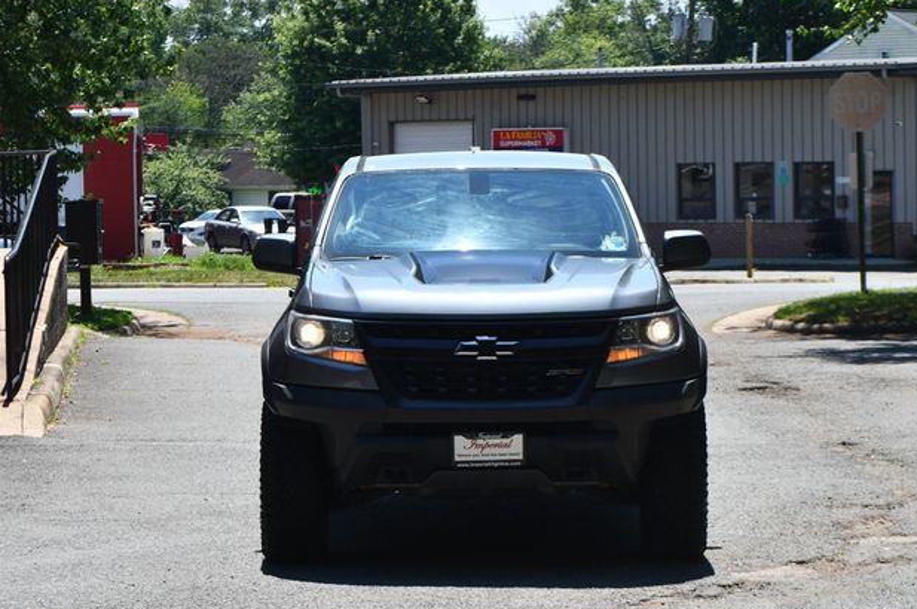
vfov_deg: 12.5
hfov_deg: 18.8
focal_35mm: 109
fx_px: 2773
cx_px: 474
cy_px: 303
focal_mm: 70
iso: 110
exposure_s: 1/250
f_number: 8
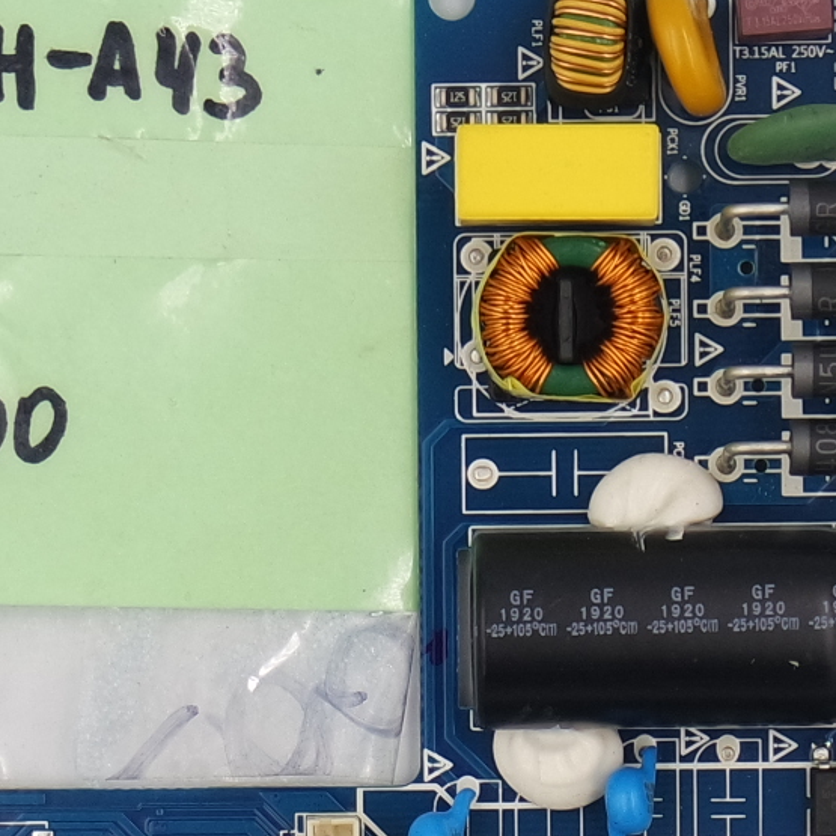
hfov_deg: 8.5
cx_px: 349
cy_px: 902
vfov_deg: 8.5
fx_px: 5601
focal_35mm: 205
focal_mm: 17
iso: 160
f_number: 5
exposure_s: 1/125
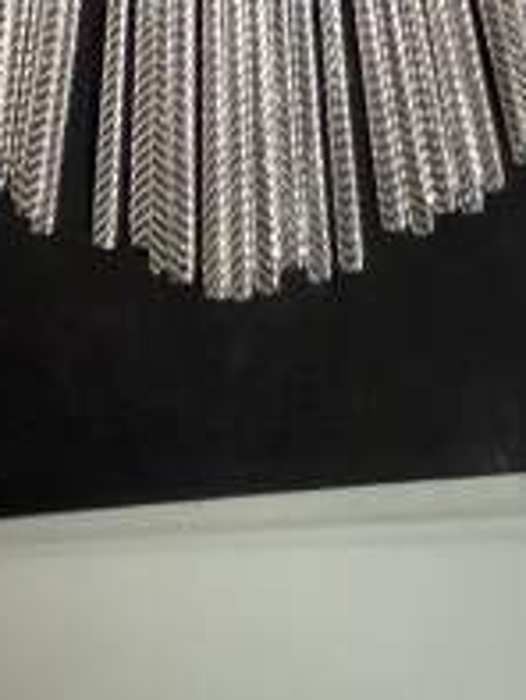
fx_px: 2469
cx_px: 316
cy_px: -764
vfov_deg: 13.5
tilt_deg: -78.6
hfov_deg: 12.2
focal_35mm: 122
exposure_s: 1/50
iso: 250
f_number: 2.2
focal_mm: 2.22
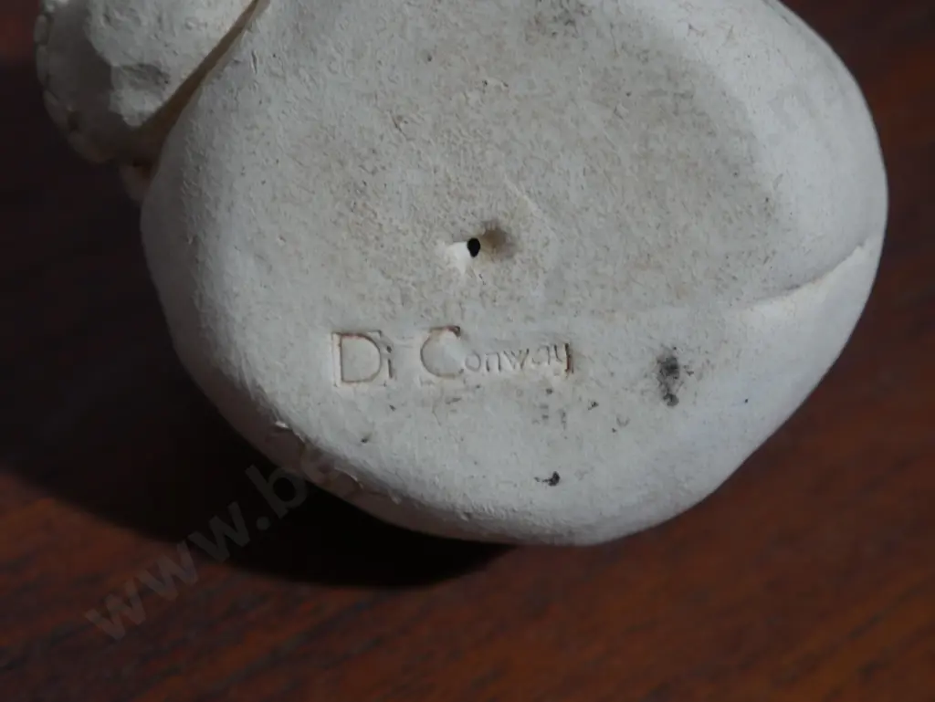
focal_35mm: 84
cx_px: 468
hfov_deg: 23.3
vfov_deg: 17.6
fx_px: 2270
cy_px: 351
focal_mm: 42
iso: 800
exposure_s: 1/100
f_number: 5.6
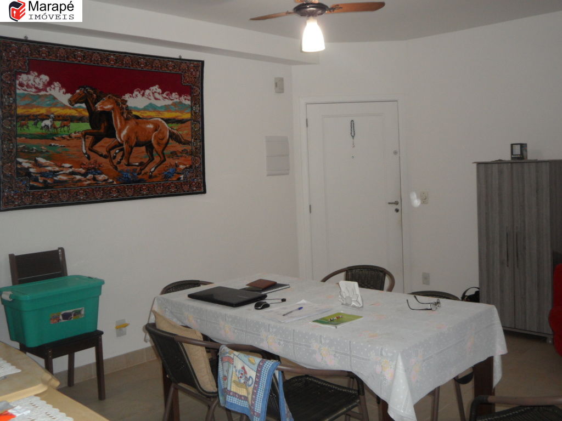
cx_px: 281
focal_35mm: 35
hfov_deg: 52.6
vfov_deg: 40.7
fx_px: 568
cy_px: 210
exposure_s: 1/30
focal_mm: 5.7
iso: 160
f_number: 3.3
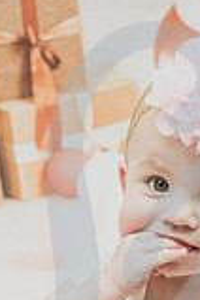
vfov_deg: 20.2
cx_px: 109
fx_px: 800
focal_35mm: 96
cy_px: 340
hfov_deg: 14.2
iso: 200
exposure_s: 1/125
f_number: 2.8
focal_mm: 34
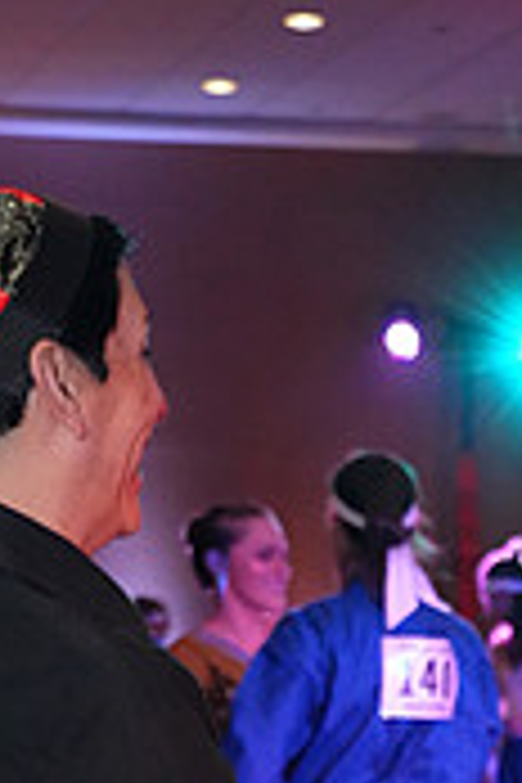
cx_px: 668
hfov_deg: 9.0
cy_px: 1224
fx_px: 3262
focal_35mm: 150
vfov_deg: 12.9
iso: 6400
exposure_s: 1/200
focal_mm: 45
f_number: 4
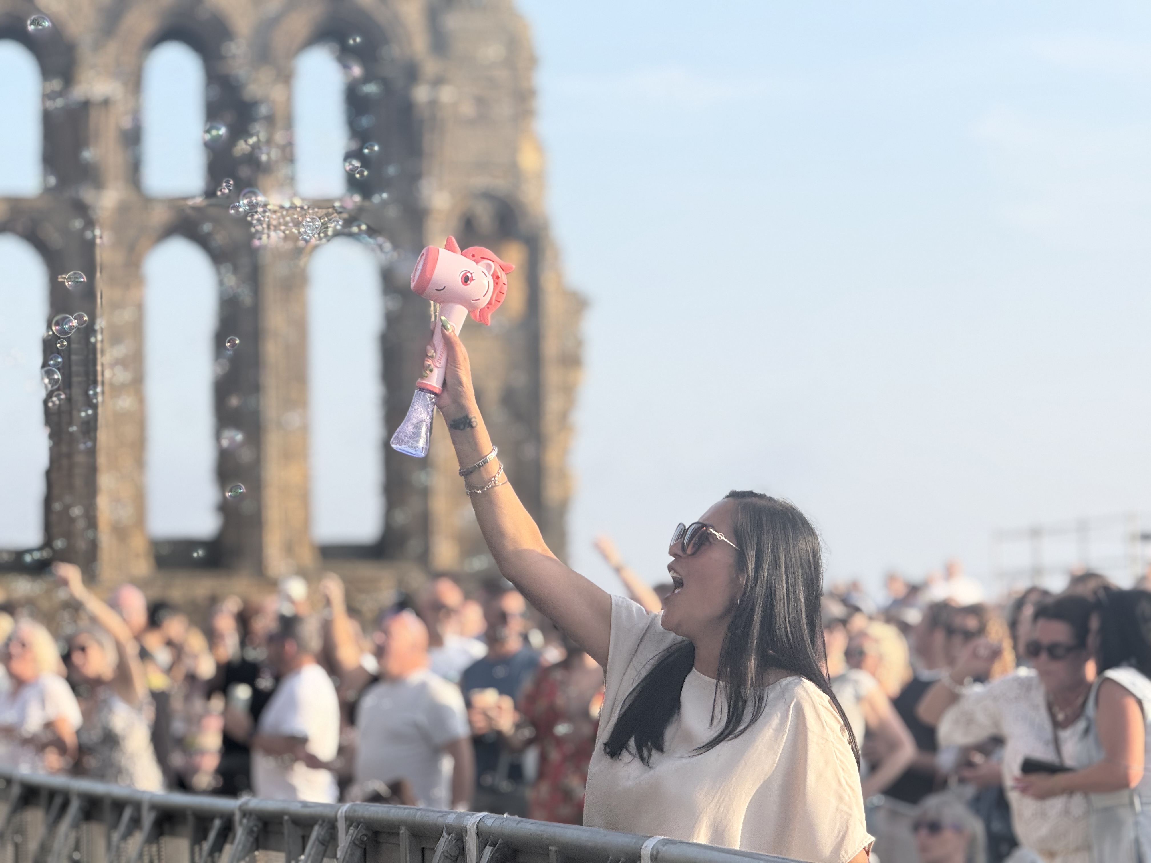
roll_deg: +0.7
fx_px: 3990
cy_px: 432
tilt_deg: +3.9
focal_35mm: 120
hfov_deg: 16.4
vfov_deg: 12.3
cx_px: 576
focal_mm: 15.66
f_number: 2.8
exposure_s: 1/891
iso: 64
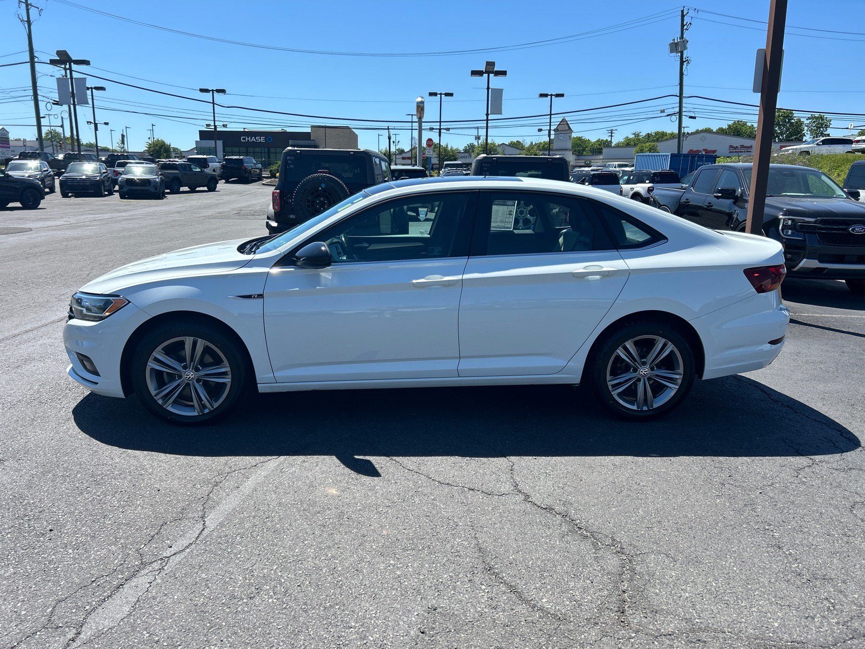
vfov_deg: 53.1
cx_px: 432
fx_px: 650
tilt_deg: -10.9
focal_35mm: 26
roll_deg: +0.7
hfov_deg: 67.3
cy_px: 324
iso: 50
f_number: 1.5
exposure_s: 1/3257
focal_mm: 5.7
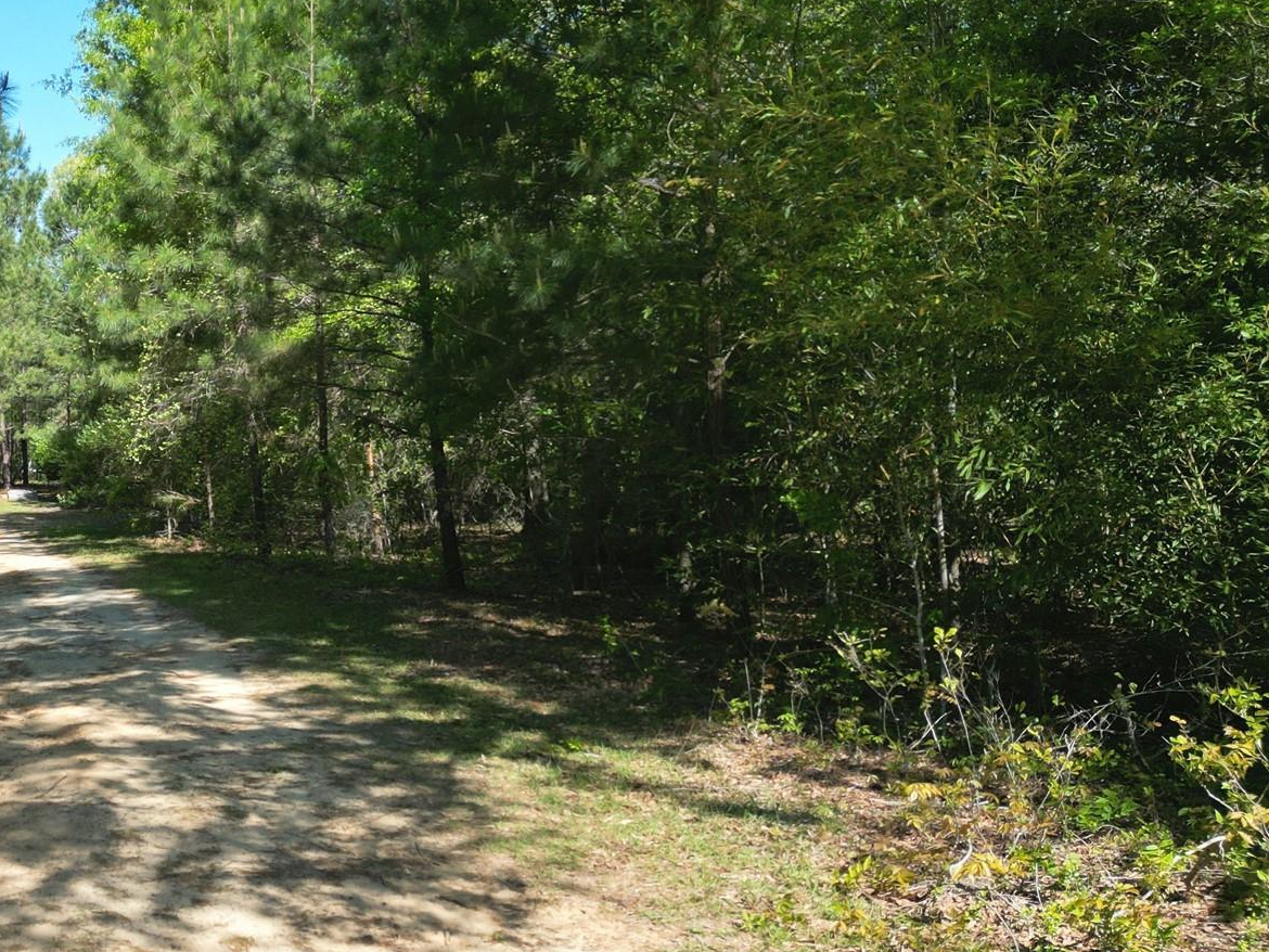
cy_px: 476
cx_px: 171
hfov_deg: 41.8
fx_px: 1540
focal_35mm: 42
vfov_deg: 34.4
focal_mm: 6.72
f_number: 1.7
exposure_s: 1/1600
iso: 110
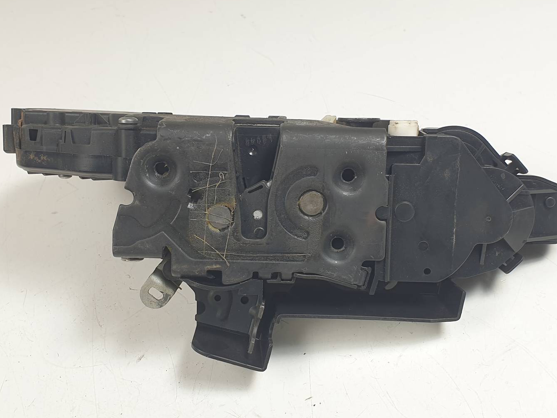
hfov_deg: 63.4
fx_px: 451
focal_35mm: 28
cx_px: 296
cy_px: 219
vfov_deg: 49.7
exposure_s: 1/100
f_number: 2.4
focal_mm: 4.3
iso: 50
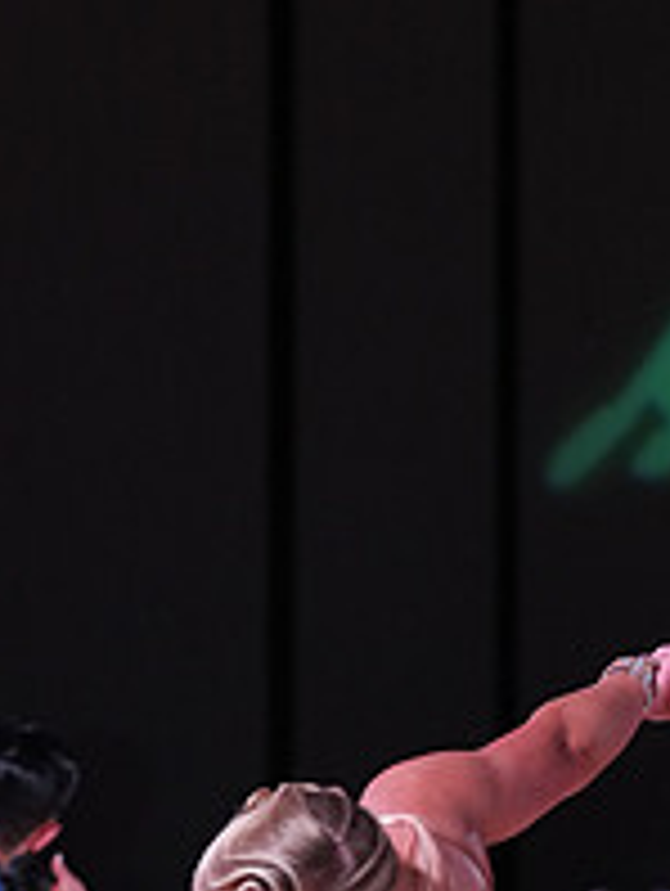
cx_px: 686
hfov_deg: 3.9
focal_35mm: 380
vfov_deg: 5.2
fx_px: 9786
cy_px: 1152
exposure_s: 1/250
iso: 2500
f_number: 5
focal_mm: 135
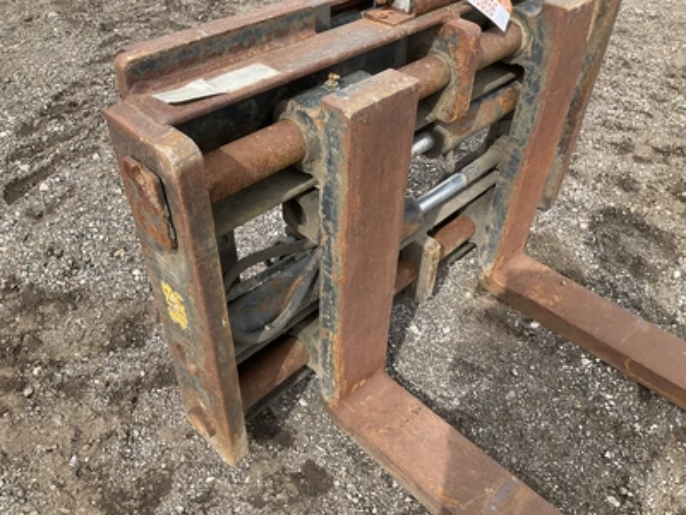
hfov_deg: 61.7
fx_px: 575
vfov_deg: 48.2
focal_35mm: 29
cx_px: 343
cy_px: 258
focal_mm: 3
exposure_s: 1/478
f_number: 1.8
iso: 25
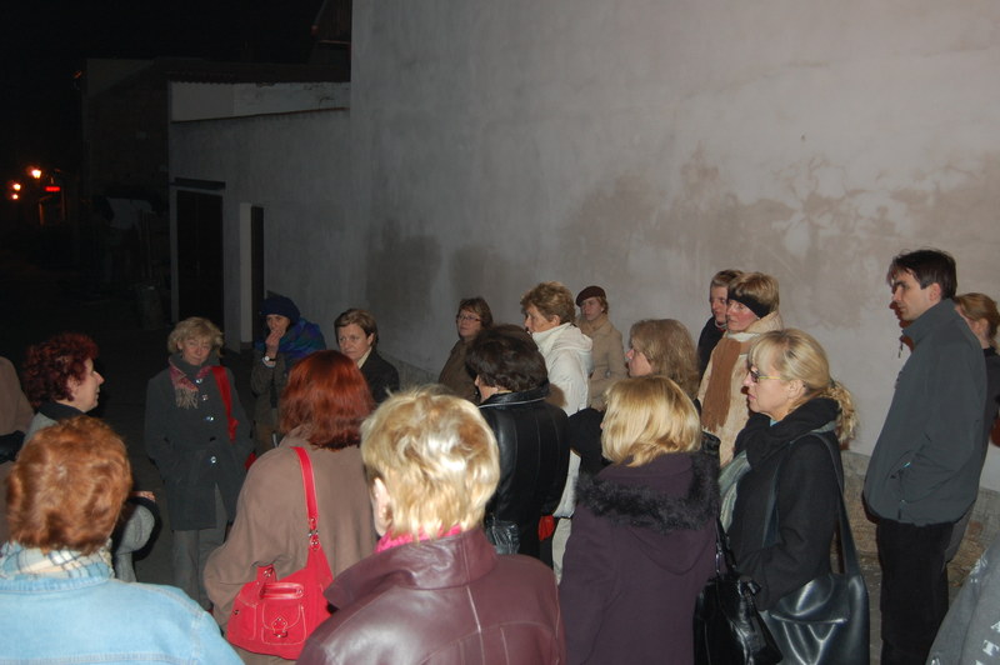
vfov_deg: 36.8
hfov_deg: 53.2
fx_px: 999
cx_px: 500
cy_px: 332
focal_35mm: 36
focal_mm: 24
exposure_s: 1/60
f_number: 4
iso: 400
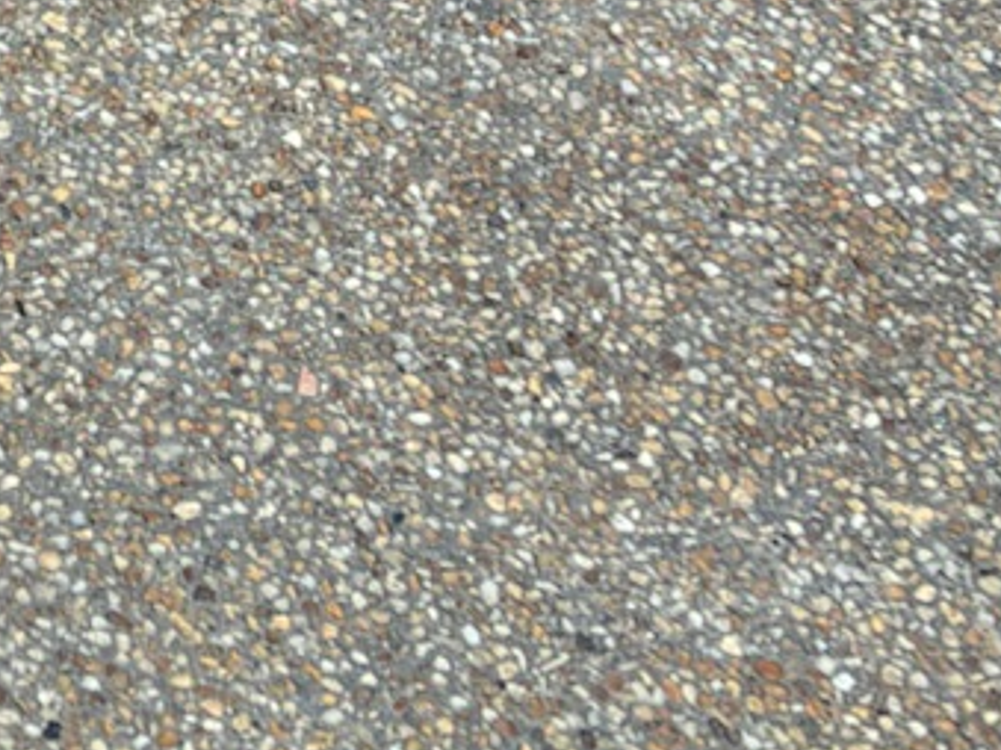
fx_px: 4538
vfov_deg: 8.4
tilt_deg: -34.2
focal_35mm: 157
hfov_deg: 11.4
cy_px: -1234
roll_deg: -1.2
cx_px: -951
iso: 50
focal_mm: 5.96
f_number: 1.6
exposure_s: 1/1381
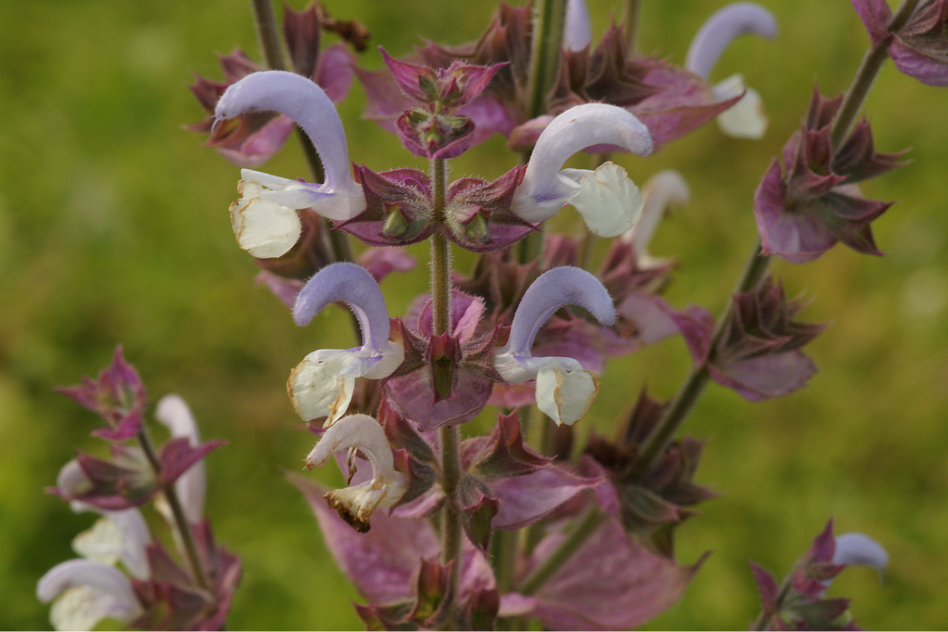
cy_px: 316
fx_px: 3950
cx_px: 474
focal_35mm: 150
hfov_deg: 13.7
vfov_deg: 9.1
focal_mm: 100
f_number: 9
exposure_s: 1/160
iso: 320
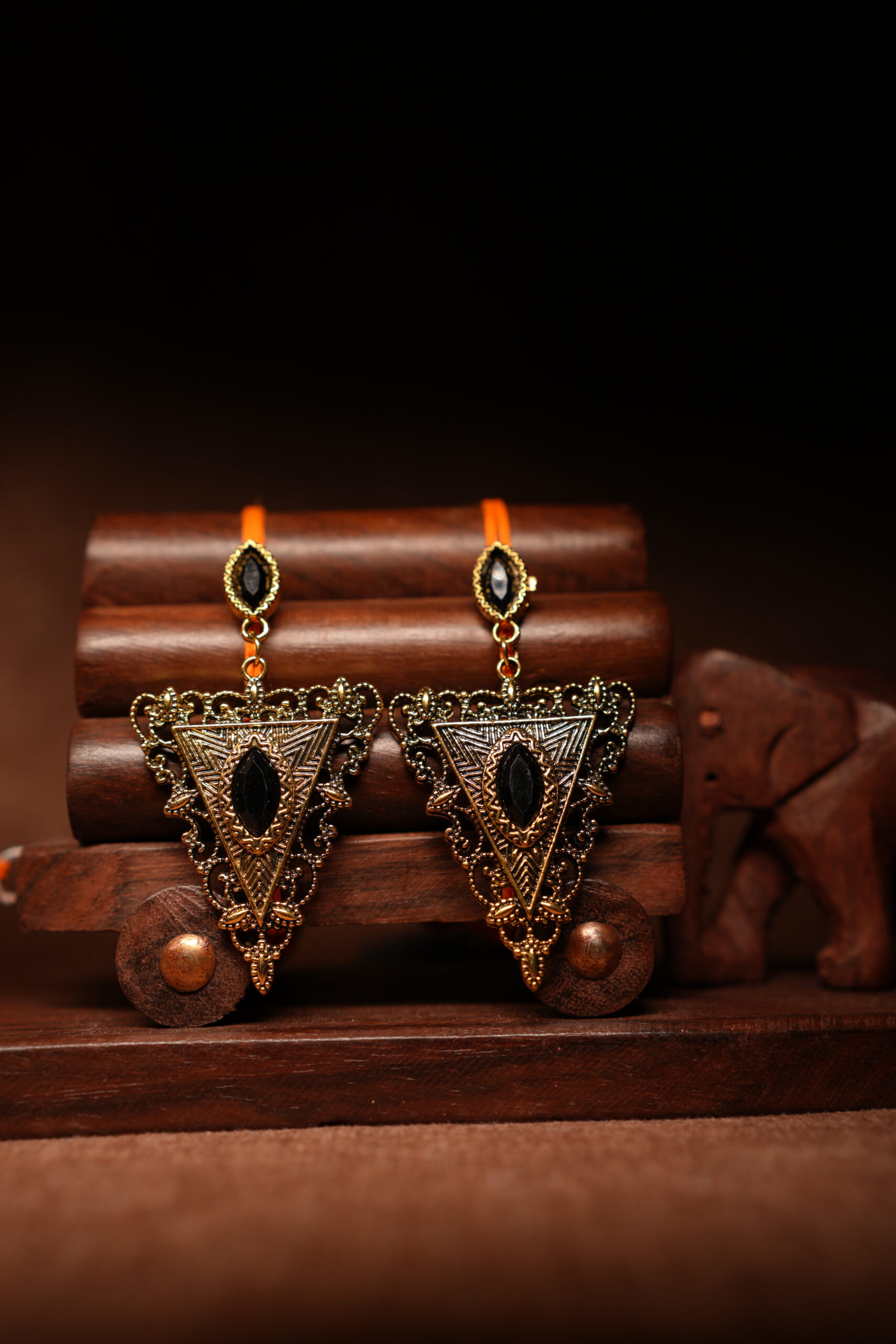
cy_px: 672
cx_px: 448
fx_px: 1306
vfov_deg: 54.4
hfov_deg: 37.9
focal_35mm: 35
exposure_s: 1/100
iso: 100
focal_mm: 35
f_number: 3.2
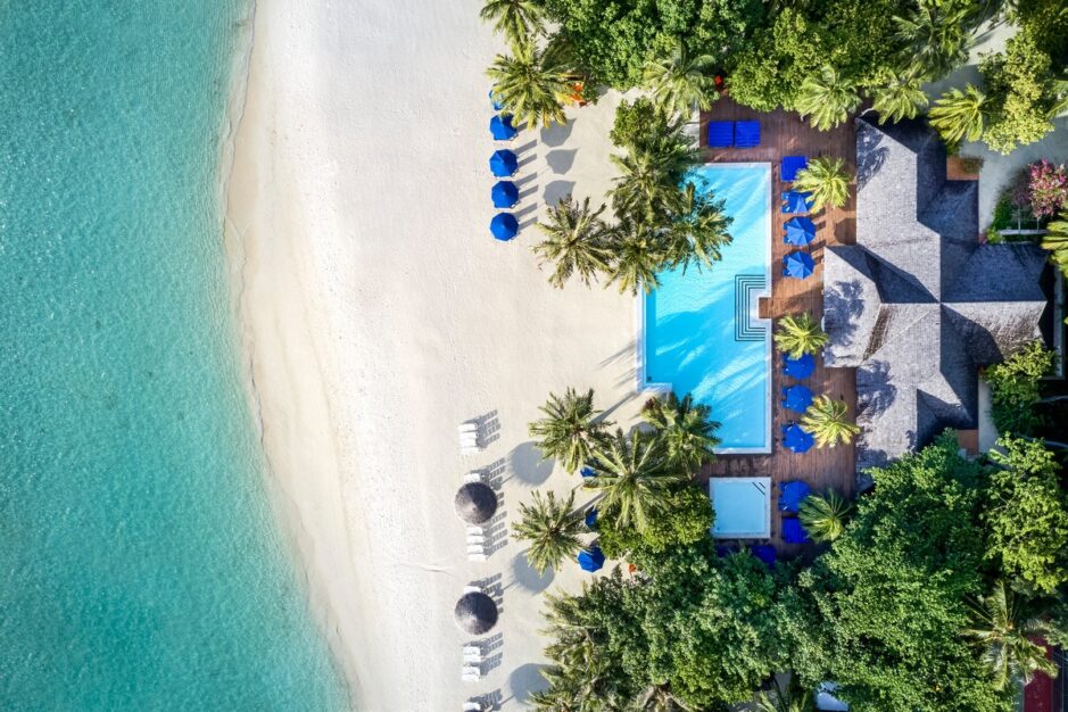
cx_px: 534
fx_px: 831
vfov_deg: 46.4
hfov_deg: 65.5
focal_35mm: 28
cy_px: 356
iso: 100
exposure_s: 1/100
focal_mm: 10.26
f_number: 8
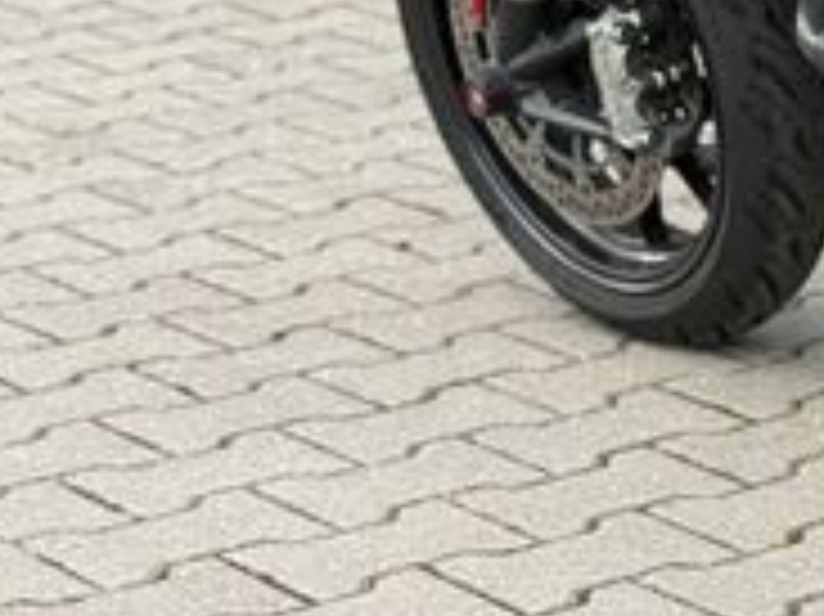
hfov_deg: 11.2
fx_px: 3996
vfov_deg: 8.7
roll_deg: +0.4
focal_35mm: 168
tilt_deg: -7.1
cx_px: 1301
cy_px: -238
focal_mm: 6.76
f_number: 1.78
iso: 80
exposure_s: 1/523
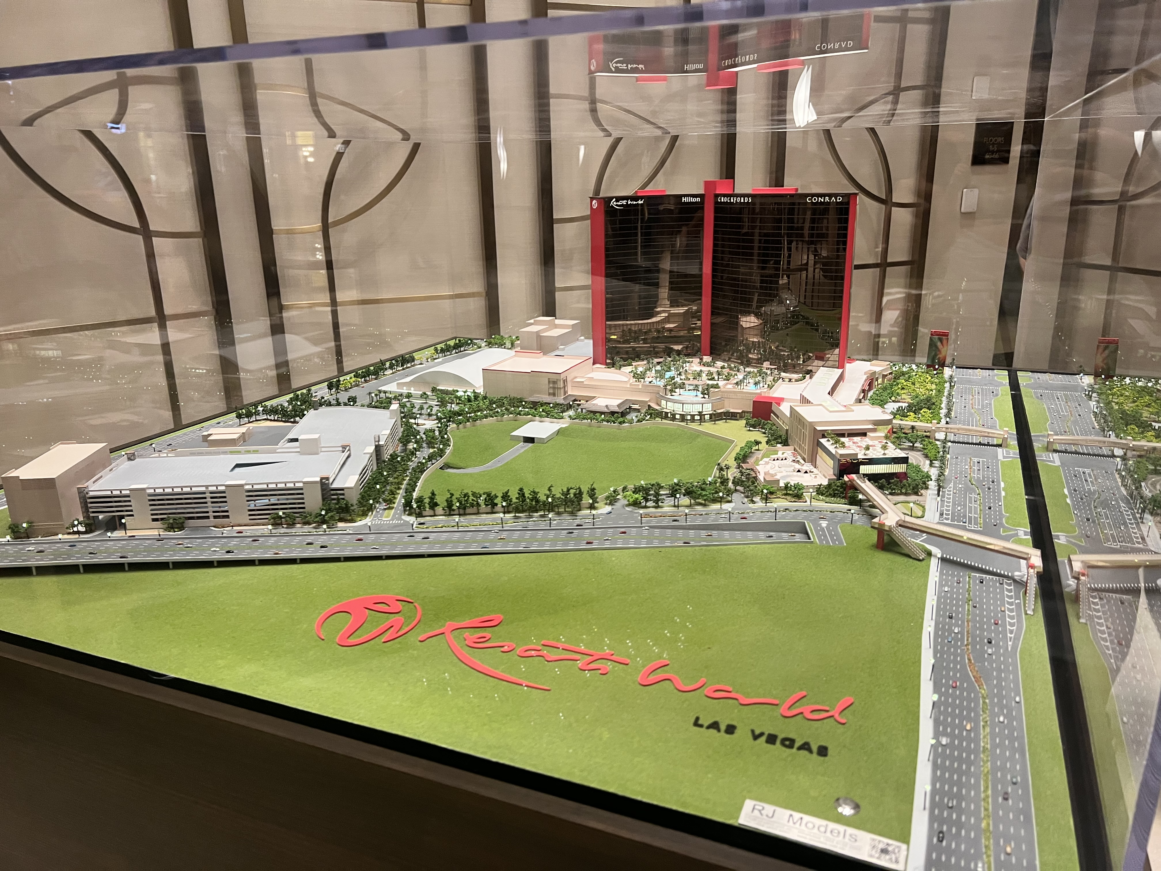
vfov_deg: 53.1
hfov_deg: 67.3
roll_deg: +0.8
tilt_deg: -18.6
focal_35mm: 26
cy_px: 436
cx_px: 580
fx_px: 872
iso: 125
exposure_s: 1/60
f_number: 1.5
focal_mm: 5.7
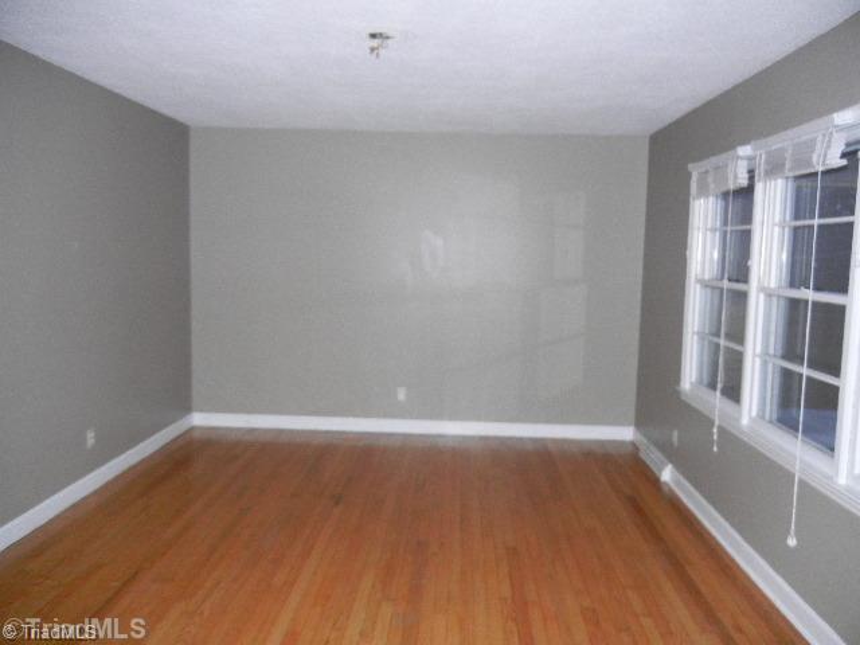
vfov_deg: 46.8
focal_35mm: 30
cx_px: 430
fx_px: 745
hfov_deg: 60.0
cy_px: 322
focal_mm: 5.4
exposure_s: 1/30
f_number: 3.5
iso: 800
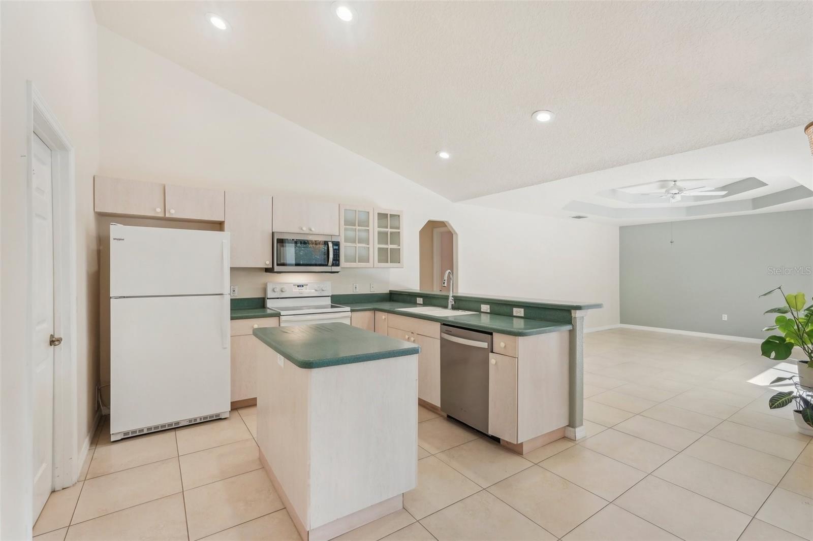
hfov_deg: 96.7
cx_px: 406
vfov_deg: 73.7
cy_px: 270
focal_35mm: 16
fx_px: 361
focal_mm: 16
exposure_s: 1/20
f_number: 8
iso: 400
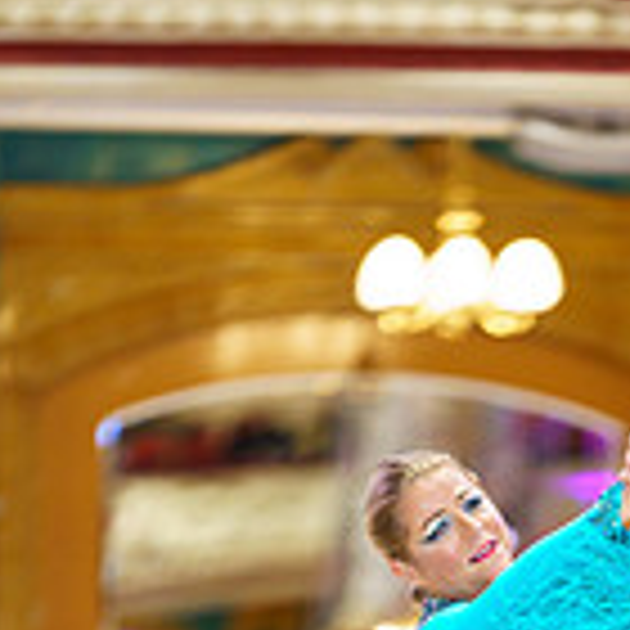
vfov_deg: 3.2
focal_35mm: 548
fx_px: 11284
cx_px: 585
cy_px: 940
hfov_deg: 3.2
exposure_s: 1/125
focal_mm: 200
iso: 1600
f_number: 2.8
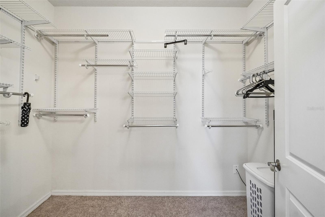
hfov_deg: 100.4
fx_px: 135
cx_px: 162
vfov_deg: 77.3
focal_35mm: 15
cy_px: 108
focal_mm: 10
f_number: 8
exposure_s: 1/30
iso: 3200
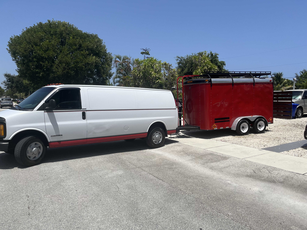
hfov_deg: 67.3
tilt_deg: -3.5
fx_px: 231
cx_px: 154
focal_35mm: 26
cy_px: 115
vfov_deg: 53.1
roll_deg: +0.0
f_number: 1.6
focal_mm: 5.1
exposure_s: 1/6494
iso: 50
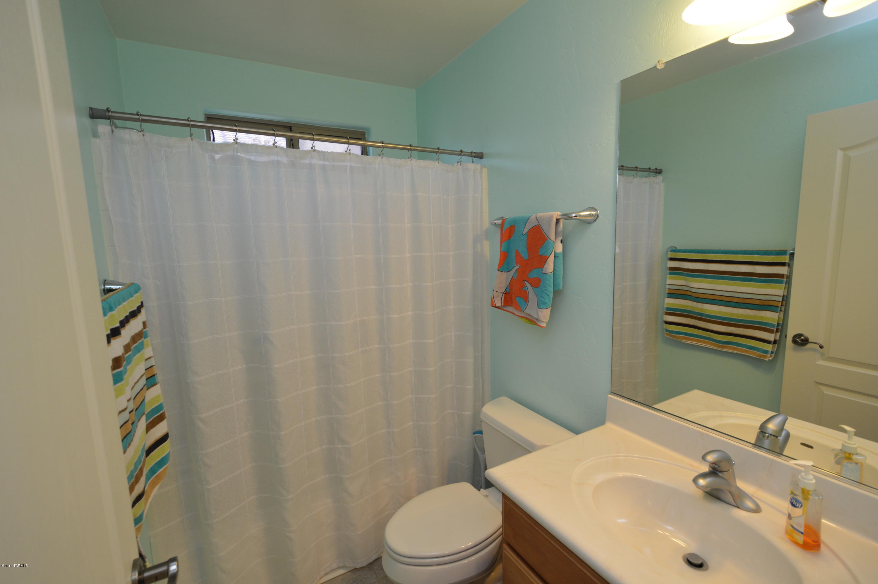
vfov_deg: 77.2
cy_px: 292
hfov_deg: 100.4
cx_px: 439
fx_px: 365
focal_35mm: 15
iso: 400
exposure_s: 1/80
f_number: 4.5
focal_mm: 10
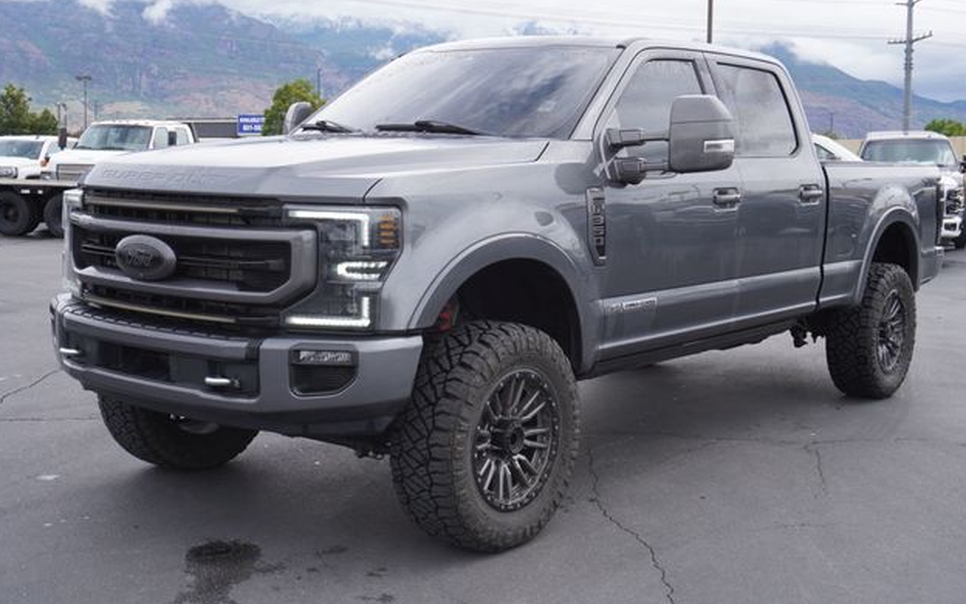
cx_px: 488
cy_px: 297
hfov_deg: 43.9
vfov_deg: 28.3
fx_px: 1198
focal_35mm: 46
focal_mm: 29
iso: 100
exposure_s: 1/160
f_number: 8
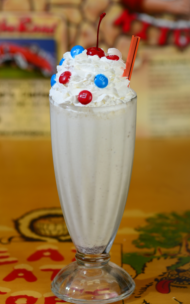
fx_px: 2001
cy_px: 161
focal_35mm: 242
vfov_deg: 8.7
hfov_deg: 5.4
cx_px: 86
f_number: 5
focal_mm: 145
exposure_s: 1/160
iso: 100
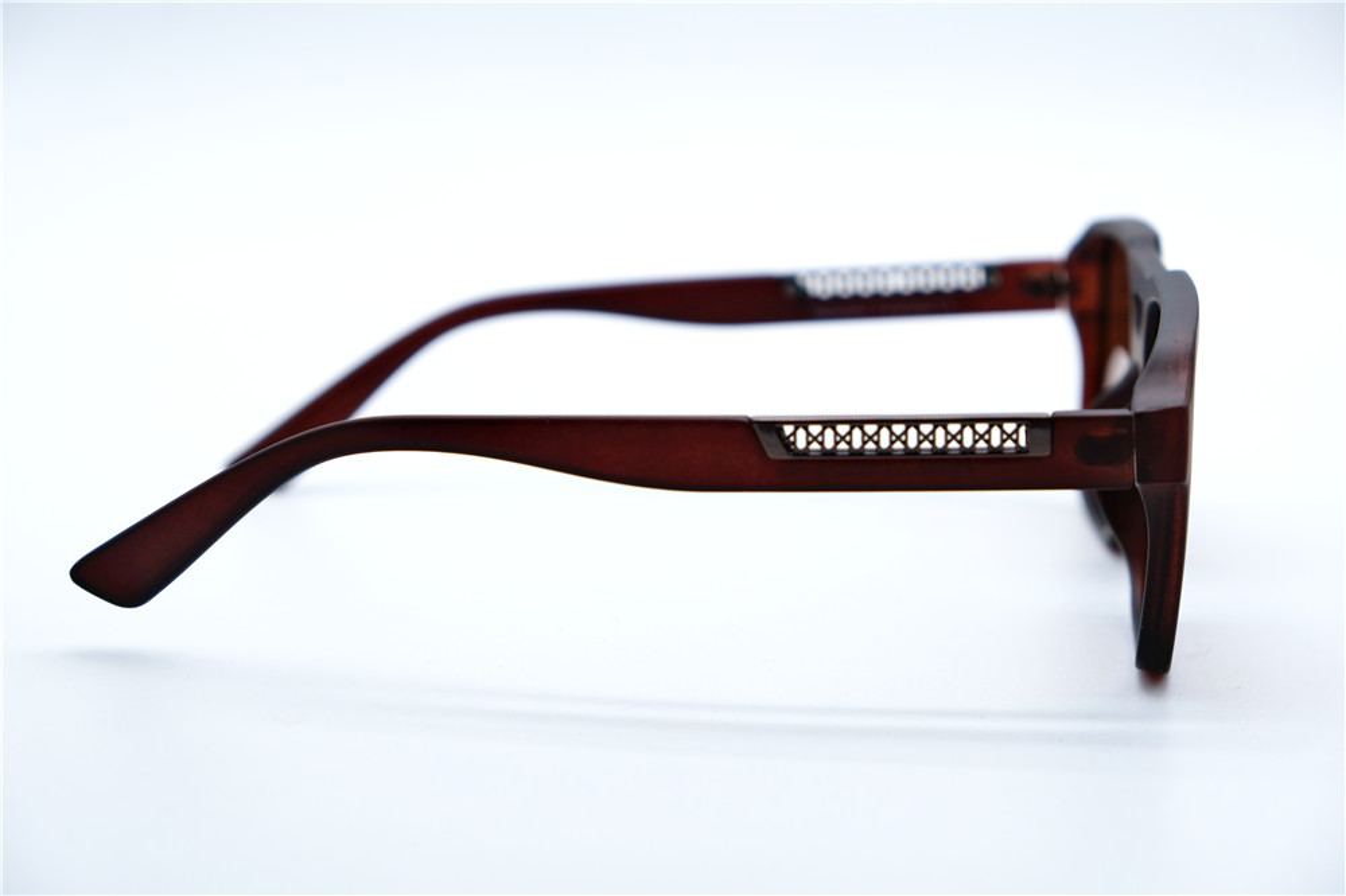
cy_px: 448
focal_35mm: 83
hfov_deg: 24.5
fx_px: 3102
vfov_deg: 16.4
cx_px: 673
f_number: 5.6
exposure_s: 1/140
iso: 160
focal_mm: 55
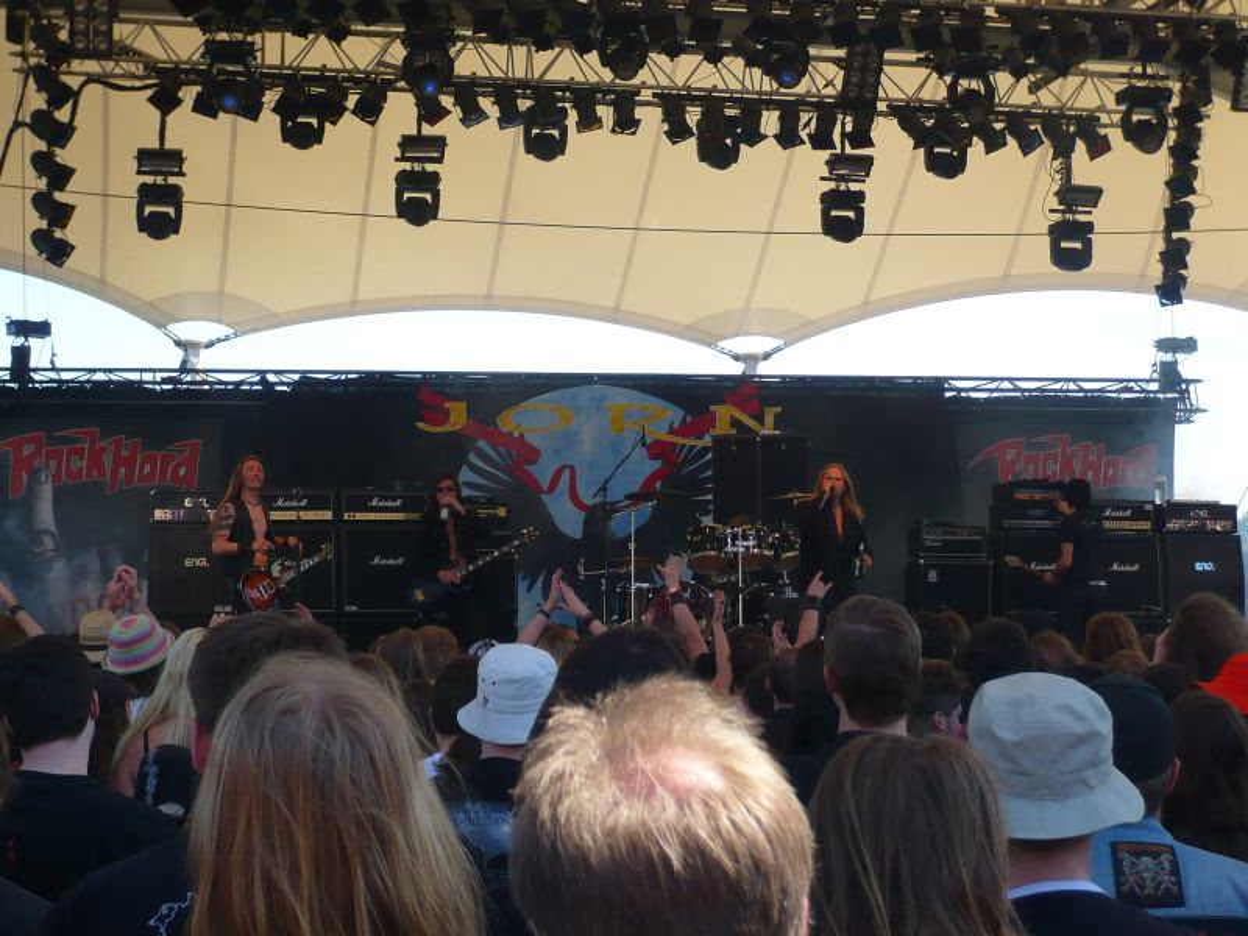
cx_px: 624
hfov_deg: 30.7
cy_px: 468
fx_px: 2271
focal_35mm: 63
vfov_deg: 23.3
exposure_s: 1/250
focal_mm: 10.3
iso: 100
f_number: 4.3
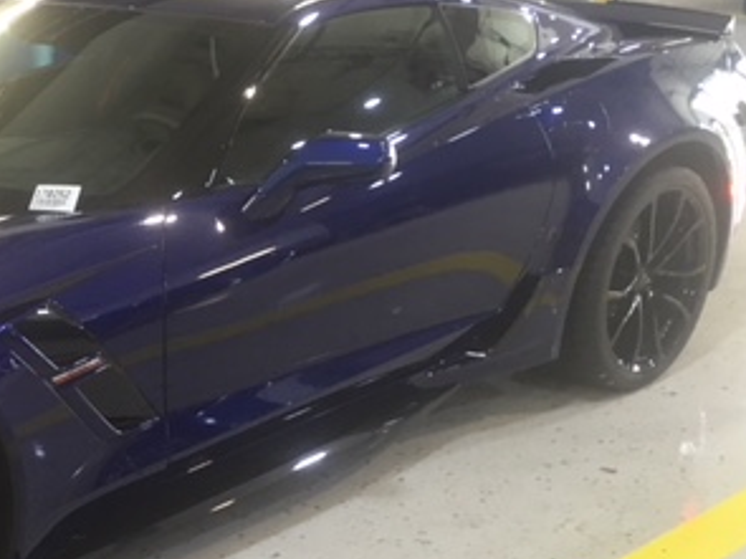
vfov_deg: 23.1
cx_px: -15
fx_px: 1357
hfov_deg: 28.6
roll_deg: +2.7
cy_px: 384
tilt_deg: -17.0
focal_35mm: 63
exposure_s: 1/30
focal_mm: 4.15
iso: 80
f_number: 2.2
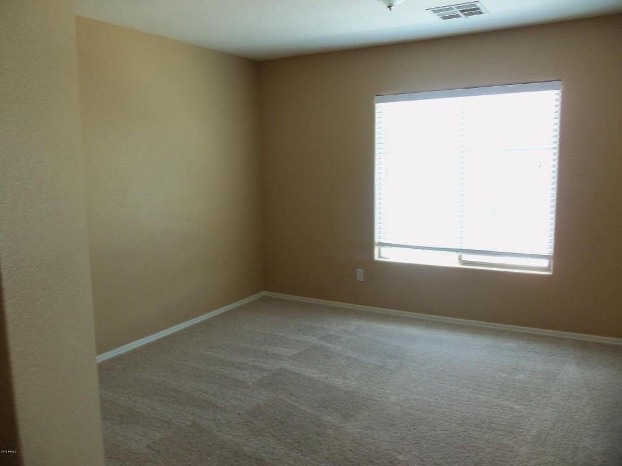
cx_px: 311
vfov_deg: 48.2
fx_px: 521
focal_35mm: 29
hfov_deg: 61.7
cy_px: 233
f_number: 3.4
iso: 100
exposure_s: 1/30
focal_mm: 5.2
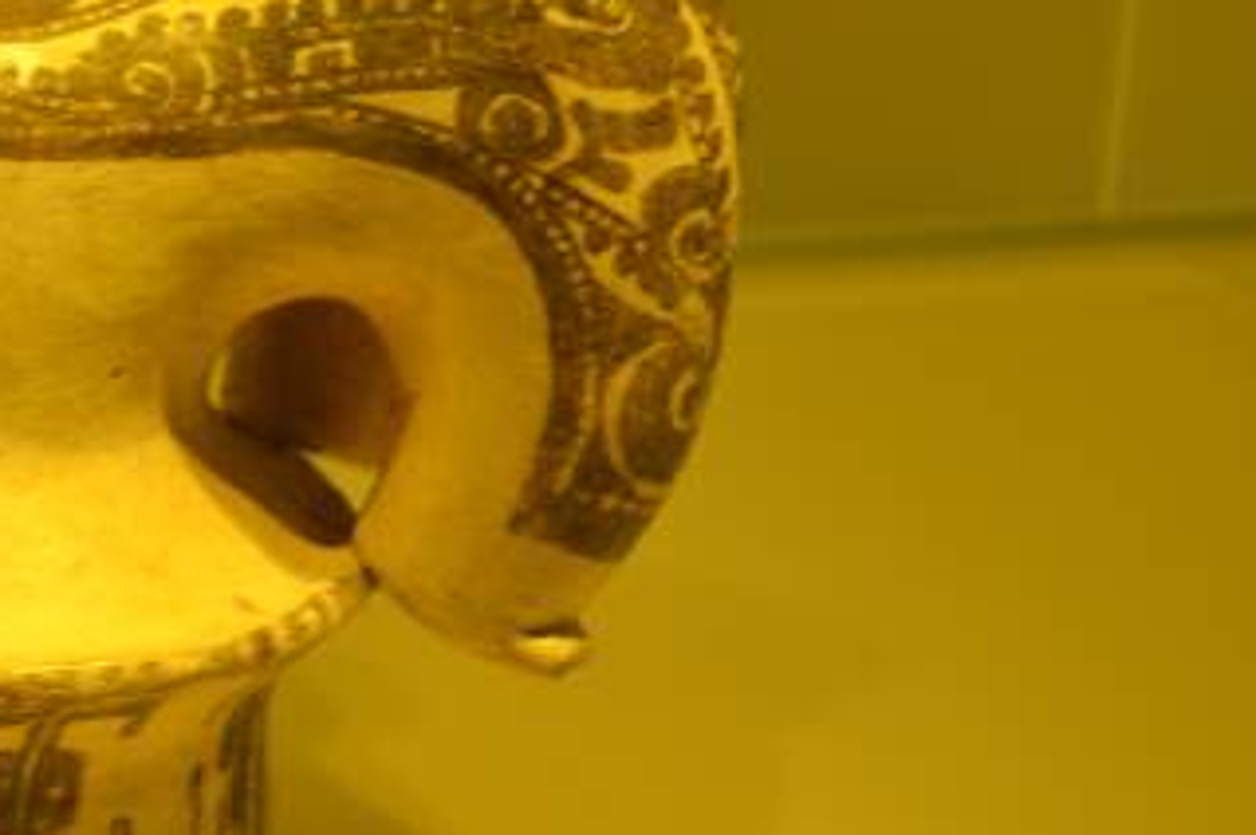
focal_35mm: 113
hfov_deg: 17.7
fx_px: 3938
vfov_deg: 12.0
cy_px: 73
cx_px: -20
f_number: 4.5
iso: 100
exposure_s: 1/8
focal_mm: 30
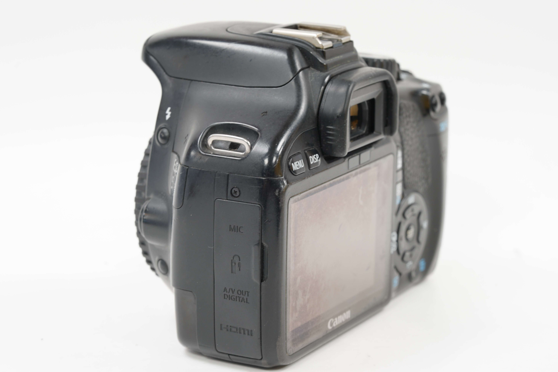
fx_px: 1395
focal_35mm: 90
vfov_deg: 15.2
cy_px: 186
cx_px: 279
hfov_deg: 22.6
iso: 200
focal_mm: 90
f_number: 11
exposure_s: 1/1.6
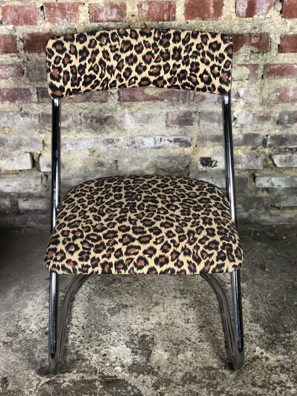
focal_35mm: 52
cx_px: 148
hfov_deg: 28.0
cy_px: 198
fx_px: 595
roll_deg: +0.0
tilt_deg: -36.4
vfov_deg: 36.8
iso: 125
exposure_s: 1/33
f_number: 2.4
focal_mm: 6
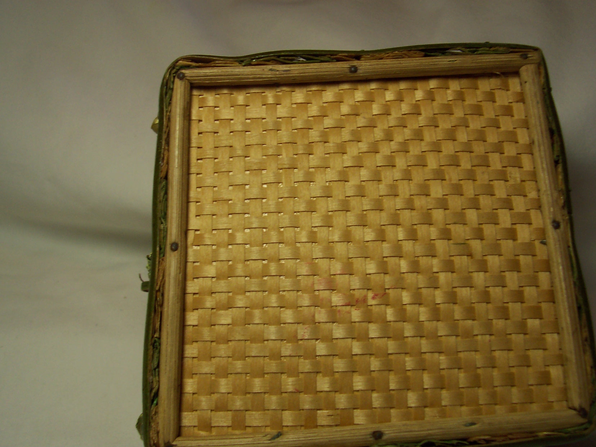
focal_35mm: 37
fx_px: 637
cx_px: 298
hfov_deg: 50.1
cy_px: 224
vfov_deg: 38.7
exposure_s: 1/125
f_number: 2.8
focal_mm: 5.6
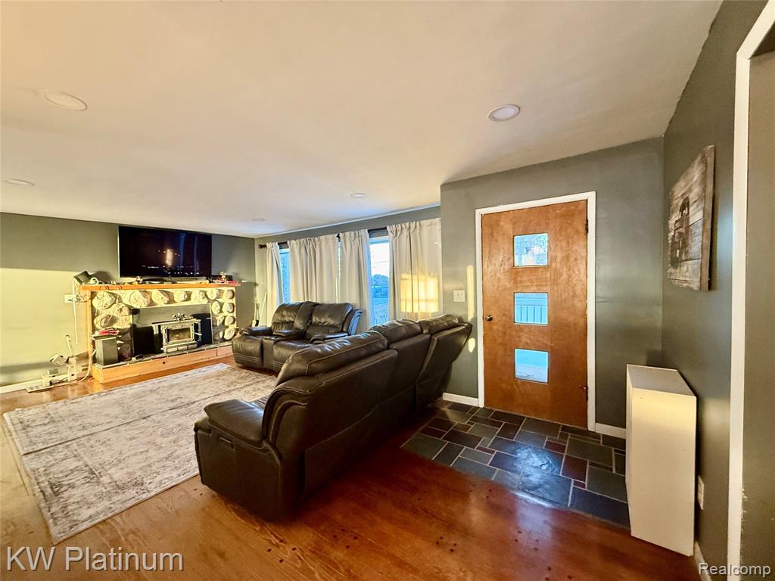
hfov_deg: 102.1
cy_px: 290
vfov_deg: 85.7
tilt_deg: -1.8
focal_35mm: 14
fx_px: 313
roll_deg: +1.7
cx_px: 388
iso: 320
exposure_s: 1/60
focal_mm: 2.22
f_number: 2.2
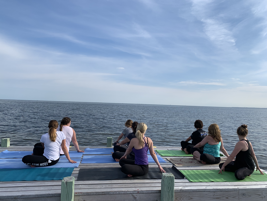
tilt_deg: +2.1
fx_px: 201
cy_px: 100
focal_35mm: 26
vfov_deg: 53.1
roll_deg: -1.9
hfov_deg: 67.3
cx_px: 134
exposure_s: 1/2681
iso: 25
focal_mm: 4.25
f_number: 1.8
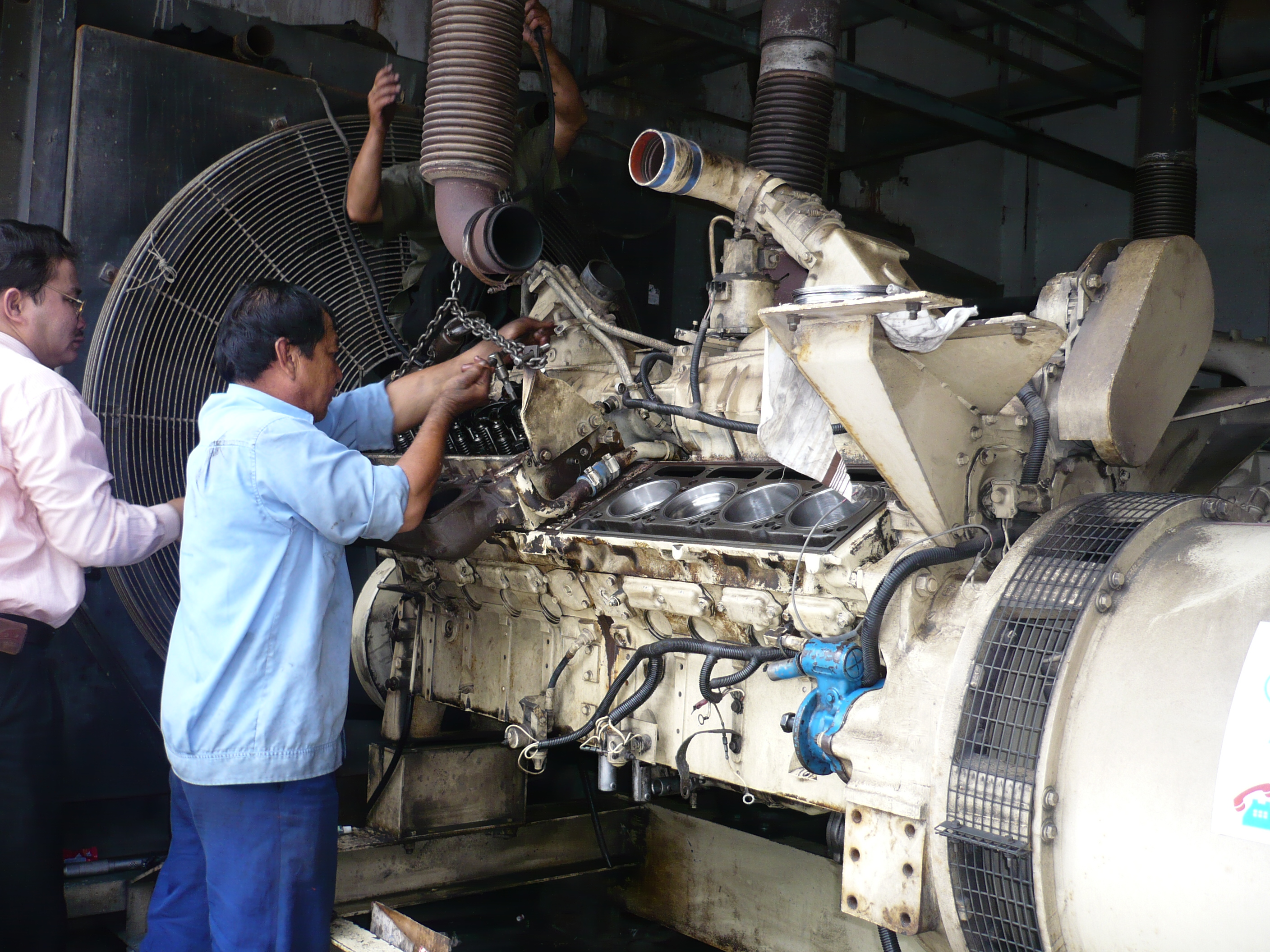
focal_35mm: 35
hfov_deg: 52.6
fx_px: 1284
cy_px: 476
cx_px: 635
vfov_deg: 40.7
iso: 100
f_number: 2.8
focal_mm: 5.8
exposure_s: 1/100
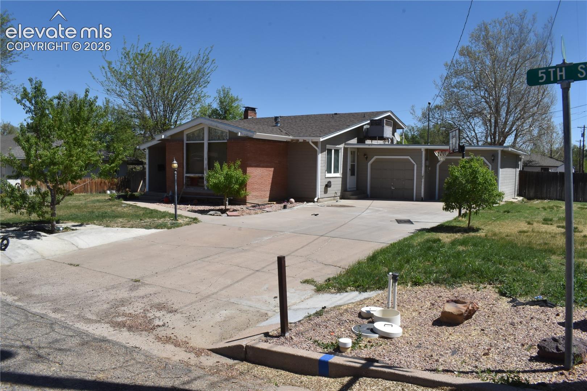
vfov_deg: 47.9
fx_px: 440
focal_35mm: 27
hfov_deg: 67.4
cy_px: 196
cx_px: 294
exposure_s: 1/200
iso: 360
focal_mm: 18
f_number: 22
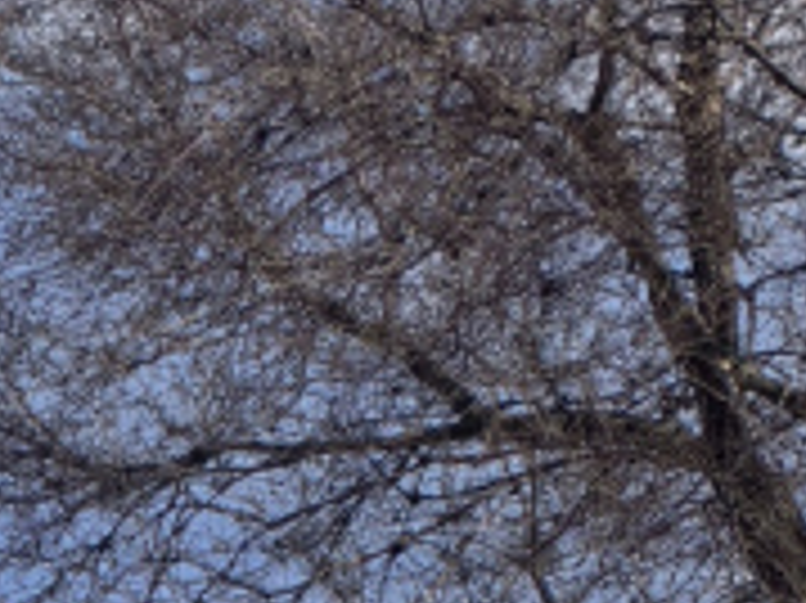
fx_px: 3886
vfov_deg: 7.6
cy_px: 1919
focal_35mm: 167
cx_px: -1301
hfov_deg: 10.0
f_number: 1.57
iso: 72
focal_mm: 6.54
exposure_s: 1/2299
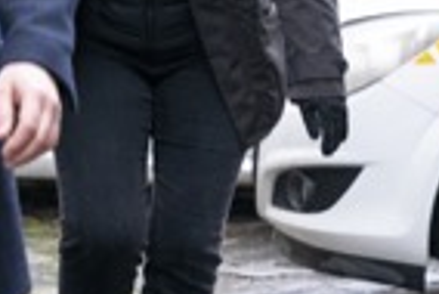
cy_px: -138
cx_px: -28
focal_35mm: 236
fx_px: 2881
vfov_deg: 5.8
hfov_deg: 8.7
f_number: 3.5
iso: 2500
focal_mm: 67
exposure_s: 1/400
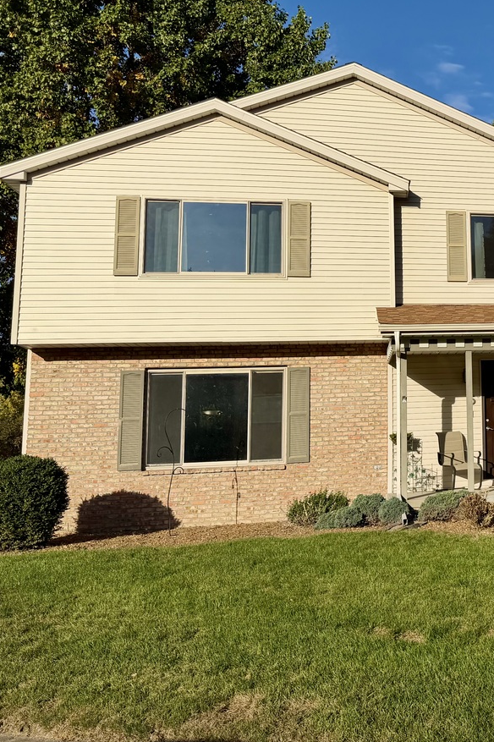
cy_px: 300
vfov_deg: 47.2
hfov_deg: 28.9
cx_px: 568
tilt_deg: +8.5
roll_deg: +2.0
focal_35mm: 41
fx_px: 845
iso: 80
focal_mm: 6.76
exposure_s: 1/9091
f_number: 1.78
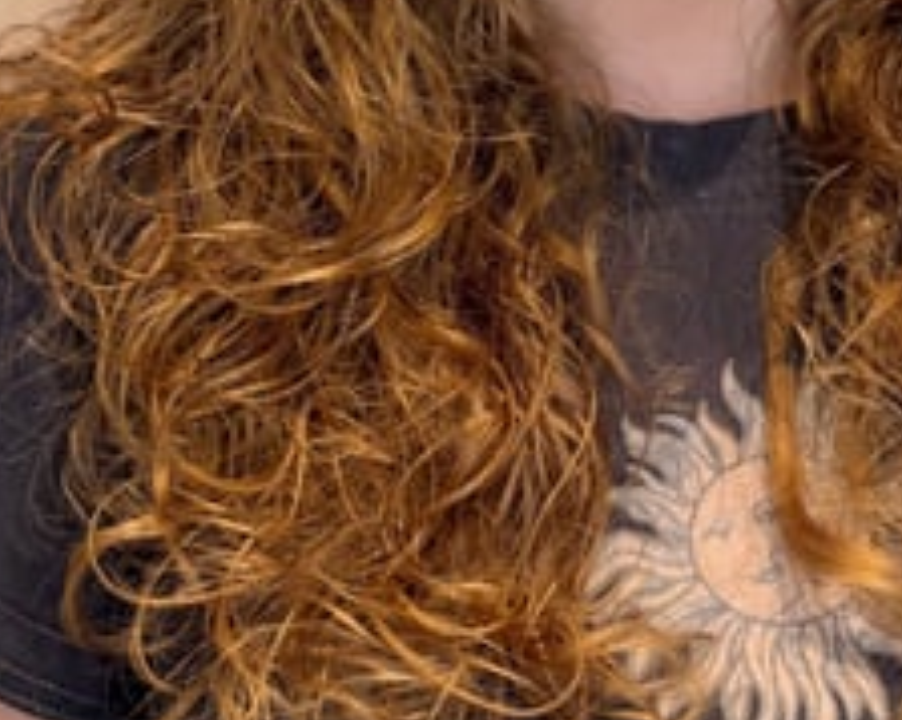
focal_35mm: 67
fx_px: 1788
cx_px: 644
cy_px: -62
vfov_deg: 21.7
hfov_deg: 28.0
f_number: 1.78
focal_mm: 6.76
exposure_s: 1/121
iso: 64
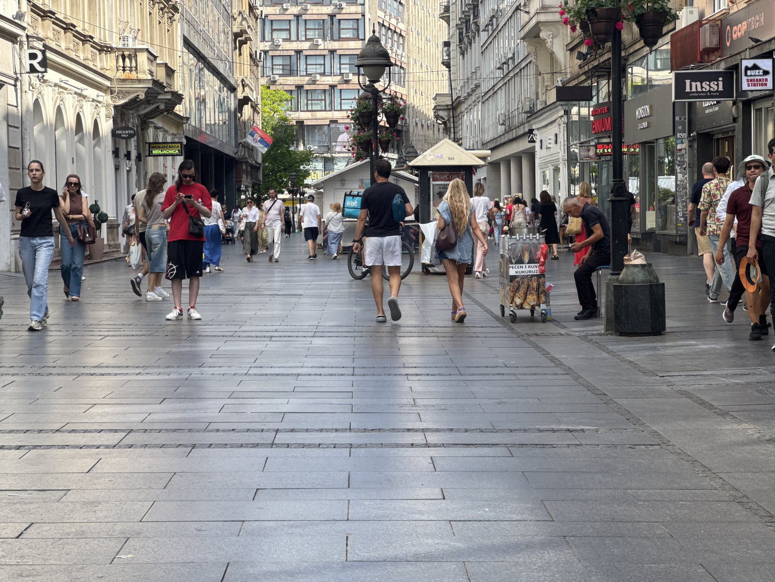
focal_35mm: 77
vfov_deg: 19.1
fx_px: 1724
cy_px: 291
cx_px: 388
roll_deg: +1.6
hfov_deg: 25.3
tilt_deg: -2.3
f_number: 2.8
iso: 25
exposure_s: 1/236
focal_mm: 9
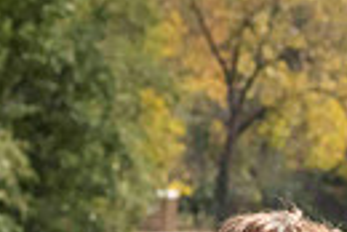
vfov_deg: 2.7
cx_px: 366
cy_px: 513
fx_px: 4805
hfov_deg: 4.1
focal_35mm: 498
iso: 800
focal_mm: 112
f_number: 10
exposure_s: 1/1250
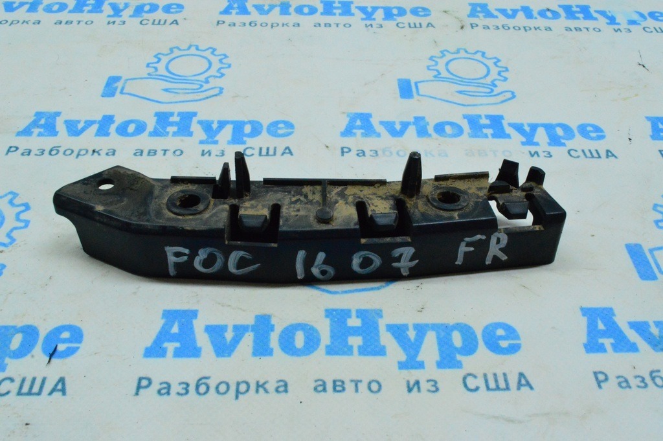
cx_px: 332
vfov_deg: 34.2
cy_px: 220
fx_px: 718
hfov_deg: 49.6
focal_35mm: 39
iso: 6400
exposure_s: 1/40
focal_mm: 26
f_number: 25
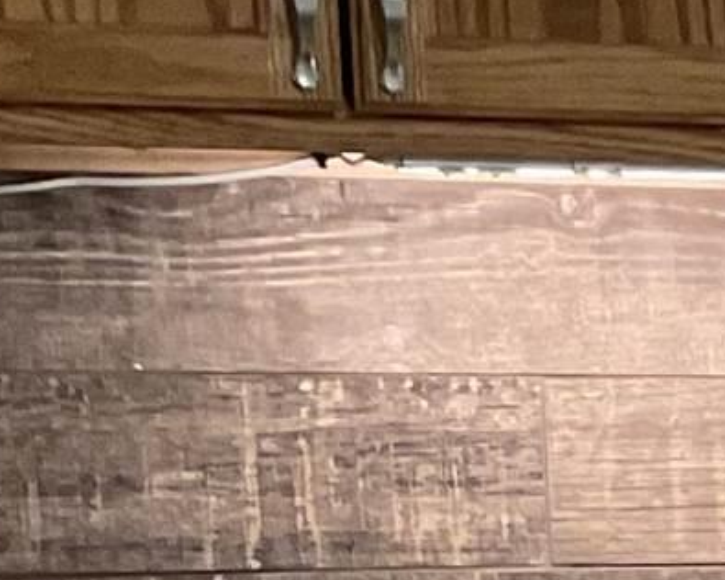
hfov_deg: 7.8
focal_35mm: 220
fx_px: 4721
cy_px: 962
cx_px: 2058
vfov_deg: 6.9
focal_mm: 3
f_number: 1.8
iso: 100
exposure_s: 1/60
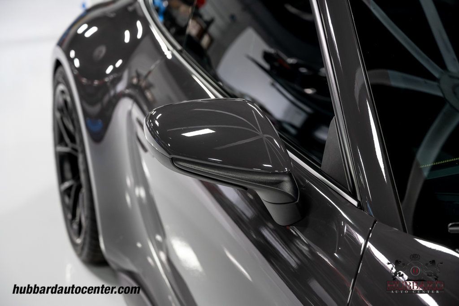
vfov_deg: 22.3
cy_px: 153
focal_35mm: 61
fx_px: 778
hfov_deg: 32.9
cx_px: 230
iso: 800
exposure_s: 1/60
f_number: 4
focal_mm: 61
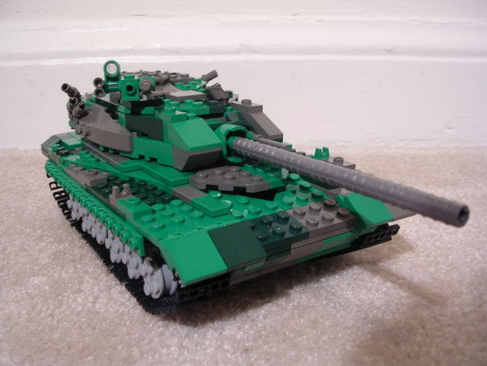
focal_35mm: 38
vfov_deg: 37.7
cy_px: 183
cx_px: 244
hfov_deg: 49.0
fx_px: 535
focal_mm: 5.8
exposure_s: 1/3.5
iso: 236
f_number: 2.8
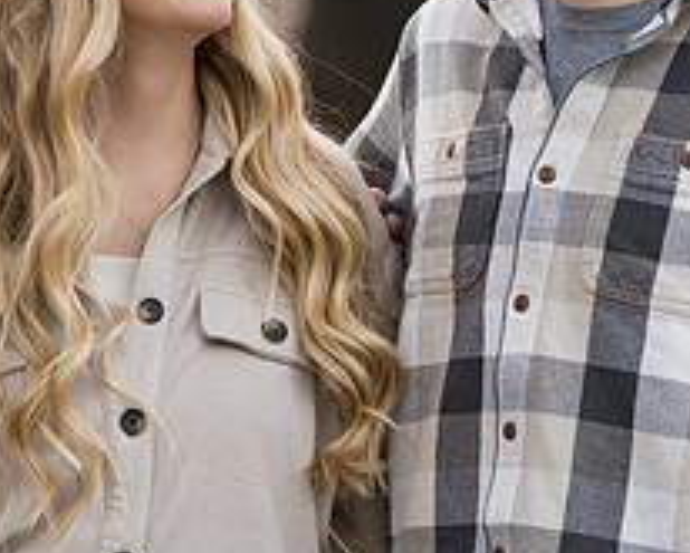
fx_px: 7294
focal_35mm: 357
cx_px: 375
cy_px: 8
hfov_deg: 5.4
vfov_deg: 4.3
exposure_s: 1/250
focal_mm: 135
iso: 250
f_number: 4
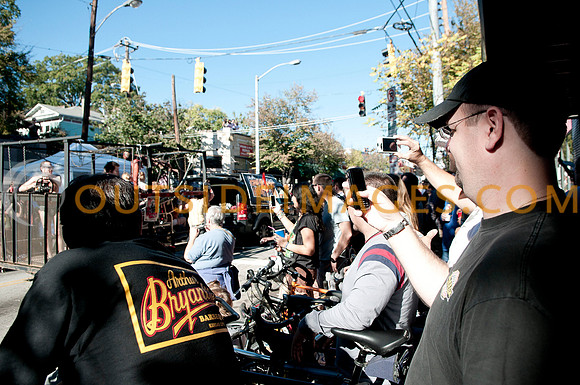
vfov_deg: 50.3
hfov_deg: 70.5
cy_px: 192
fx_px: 410
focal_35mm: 26
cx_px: 290
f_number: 3.5
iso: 200
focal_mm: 17
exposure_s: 1/1000
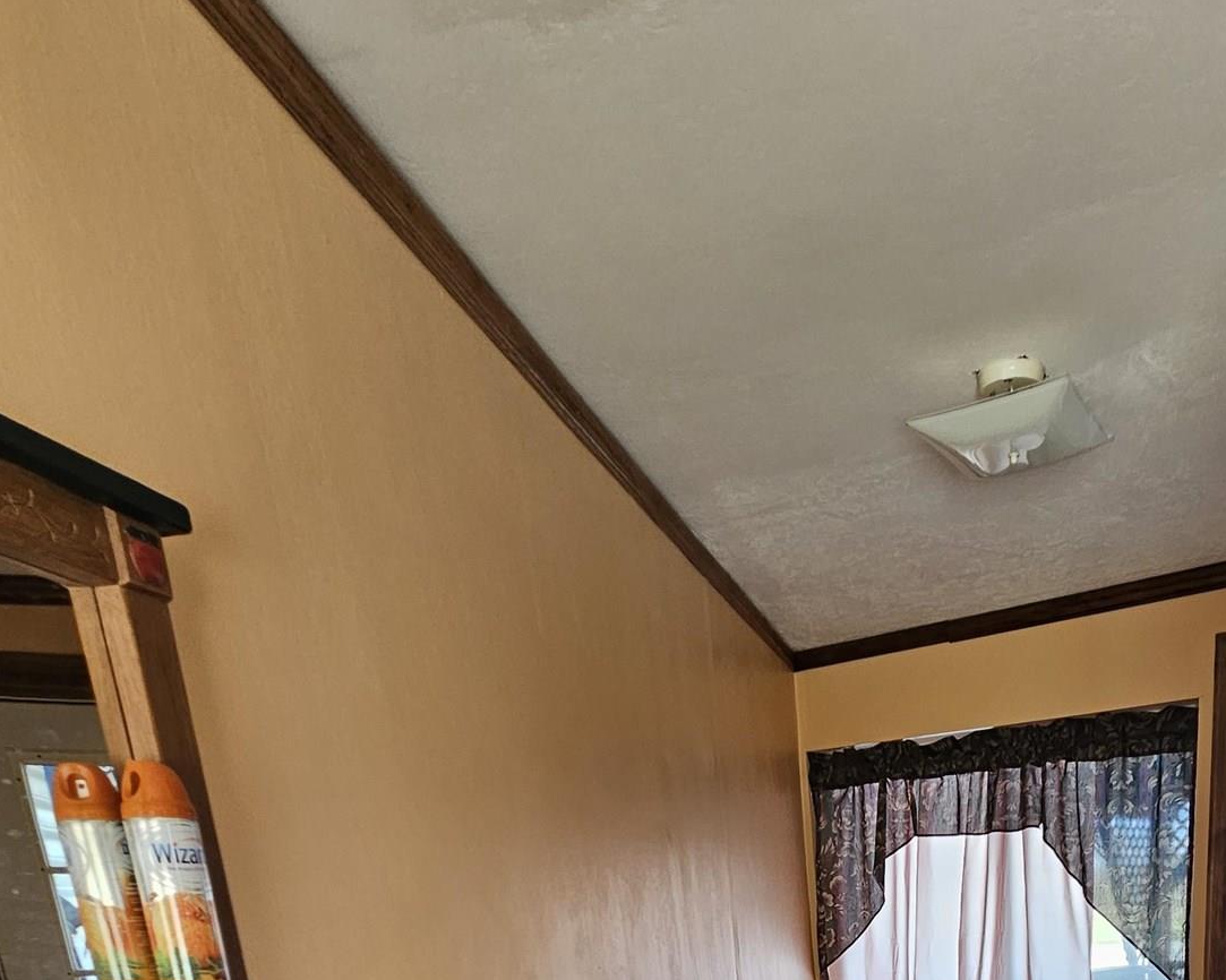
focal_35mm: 27
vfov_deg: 35.5
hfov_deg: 60.6
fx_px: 980
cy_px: 1282
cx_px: 919
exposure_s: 1/60
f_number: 2.2
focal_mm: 2.2
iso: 125
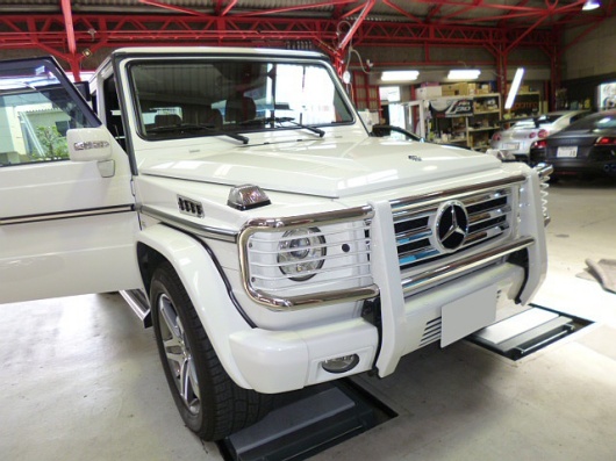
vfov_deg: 56.8
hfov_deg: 71.6
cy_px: 230
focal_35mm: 24
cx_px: 308
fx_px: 427
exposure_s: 1/80
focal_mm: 4.3
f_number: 2.5
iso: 160
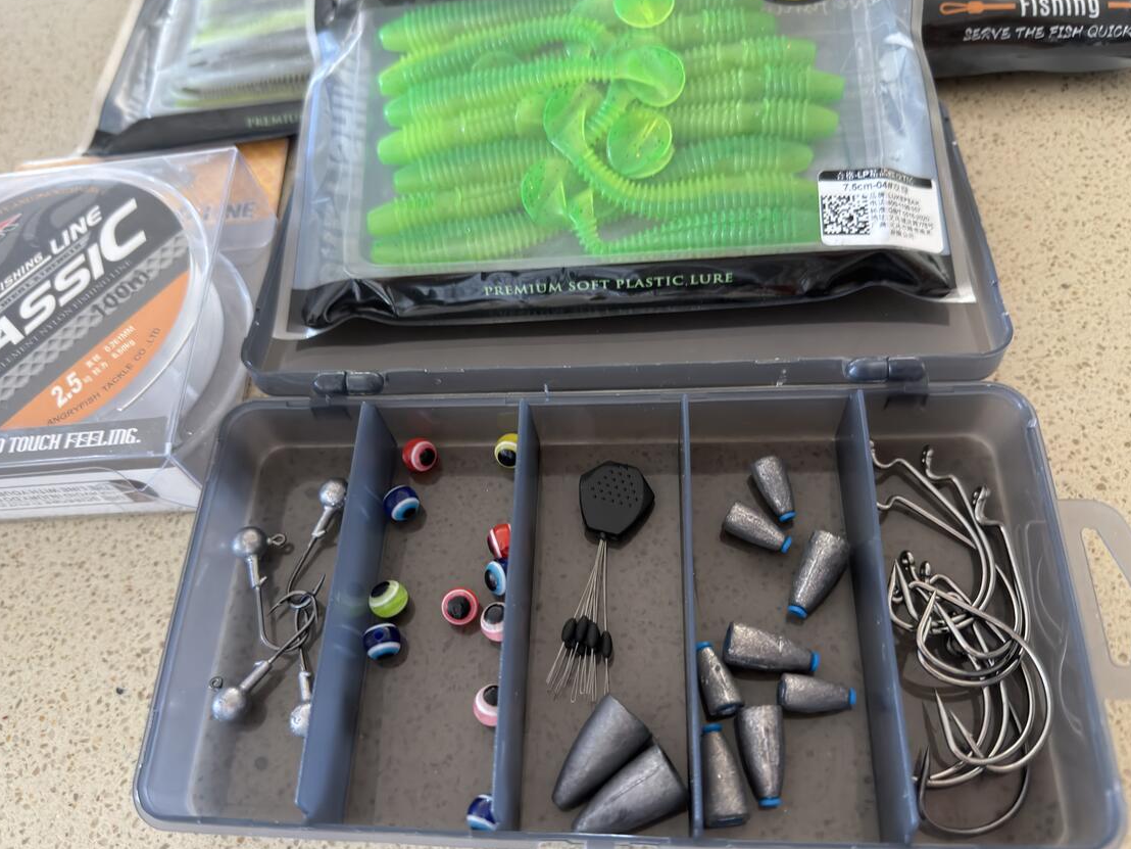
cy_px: 444
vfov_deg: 53.0
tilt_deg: -61.0
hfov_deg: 67.3
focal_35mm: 26
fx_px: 849
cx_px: 538
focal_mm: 6.76
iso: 800
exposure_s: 1/22
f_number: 1.78
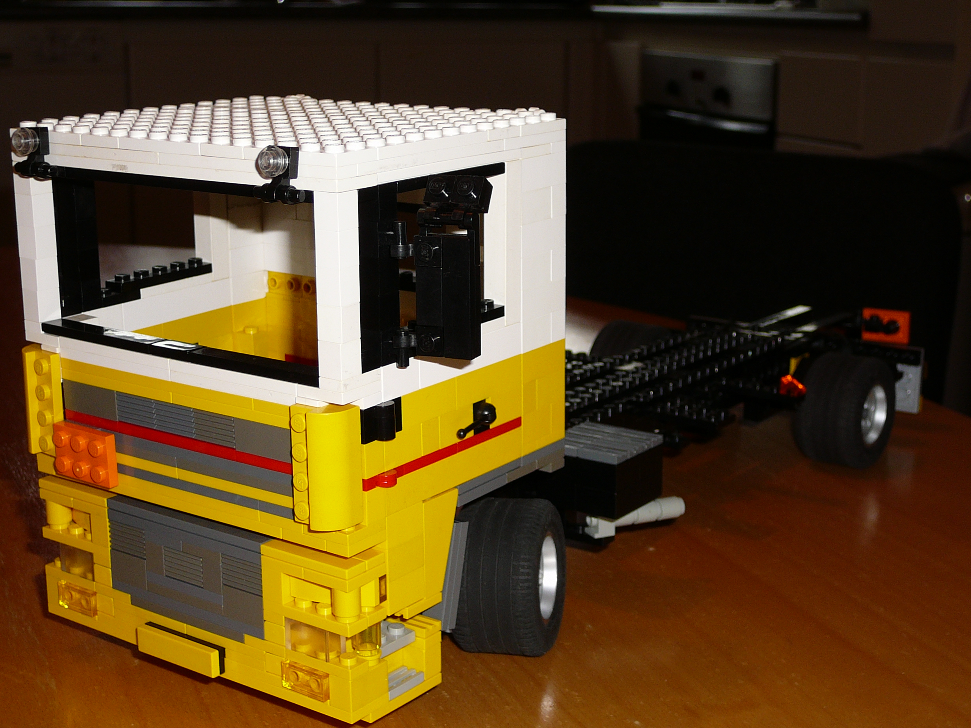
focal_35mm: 52
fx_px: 1459
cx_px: 486
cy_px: 364
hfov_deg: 36.8
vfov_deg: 28.0
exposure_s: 1/8
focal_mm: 7.8
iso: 80
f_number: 3.4
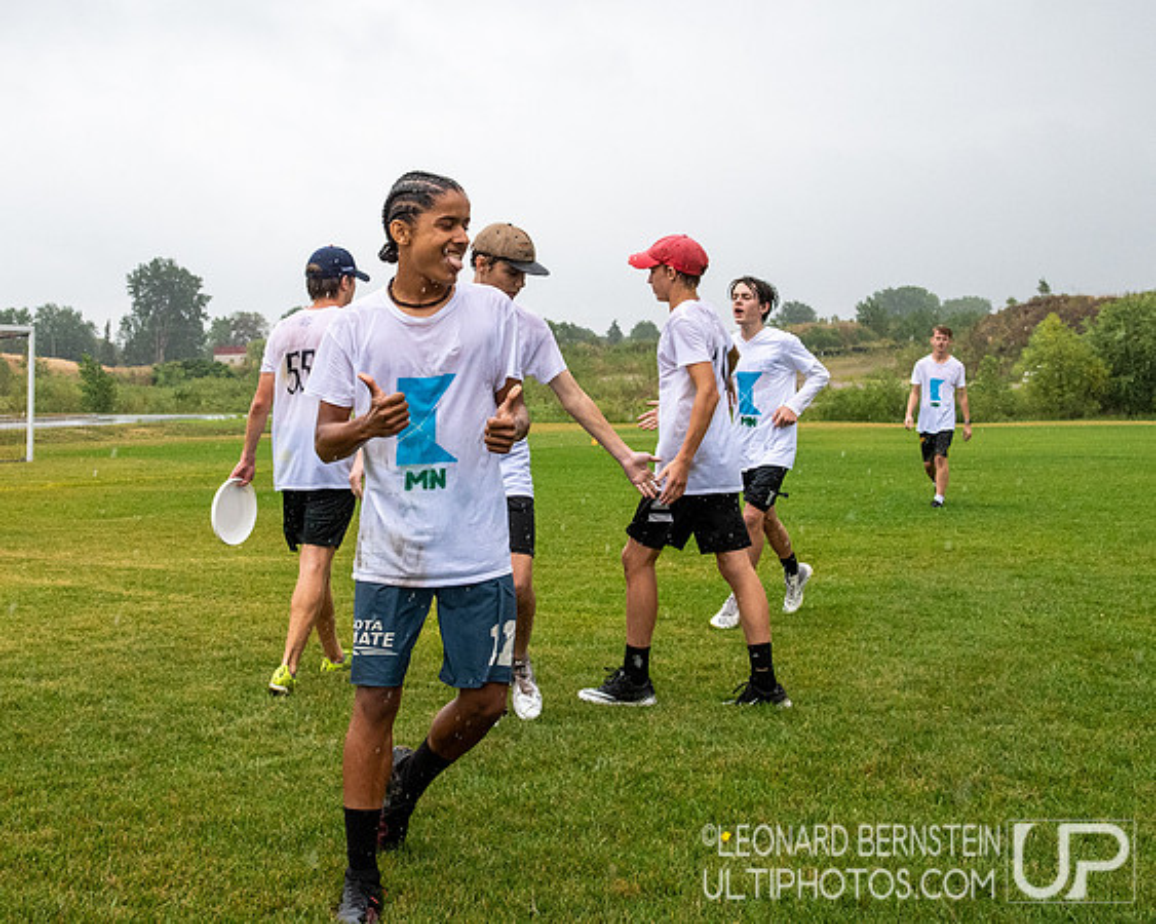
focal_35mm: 51
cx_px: 457
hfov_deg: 36.4
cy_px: 385
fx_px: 1753
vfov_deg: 29.5
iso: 1600
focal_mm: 26
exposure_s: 1/1250
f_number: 6.3
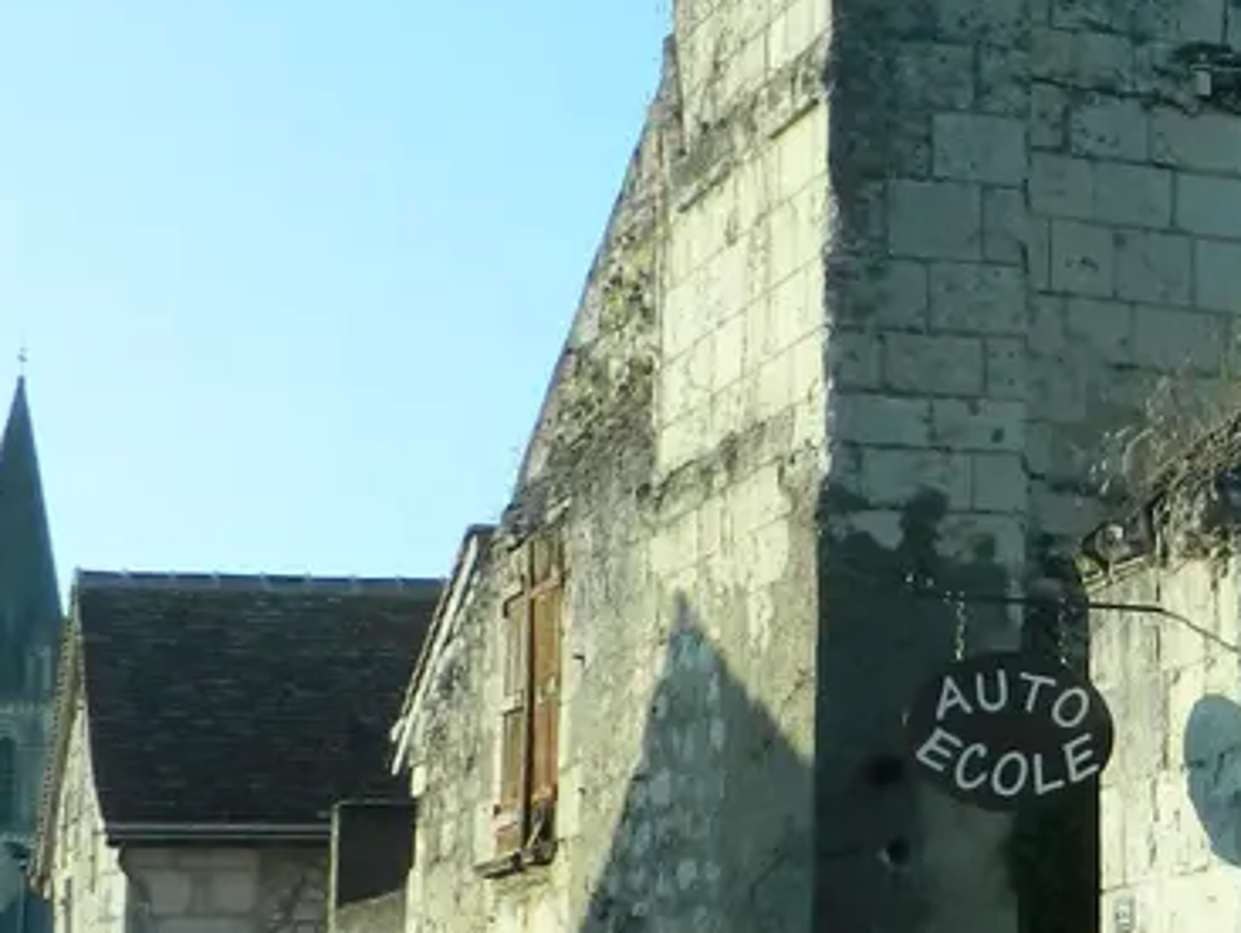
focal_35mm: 108
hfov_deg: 16.9
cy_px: 281
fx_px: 3876
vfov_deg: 13.7
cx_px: 1694
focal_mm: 5.6
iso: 80
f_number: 3.2
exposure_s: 1/500
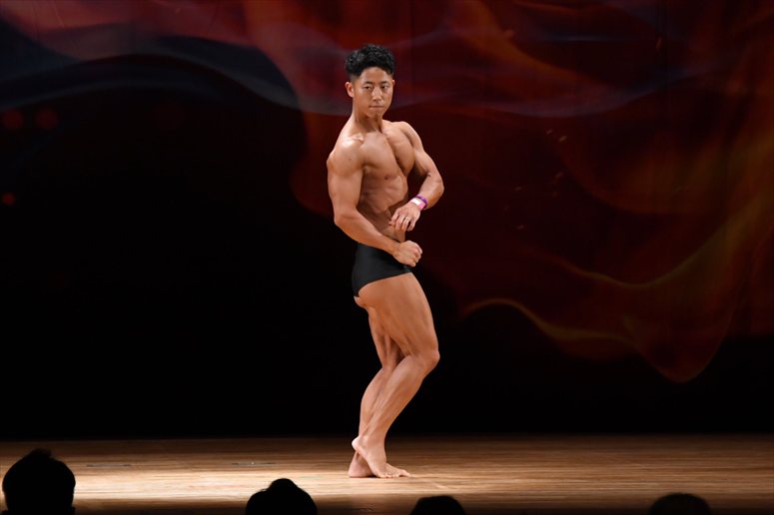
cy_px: 258
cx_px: 387
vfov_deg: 5.7
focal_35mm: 240
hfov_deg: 8.6
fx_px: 5158
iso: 3200
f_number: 5.6
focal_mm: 160
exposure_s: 1/400
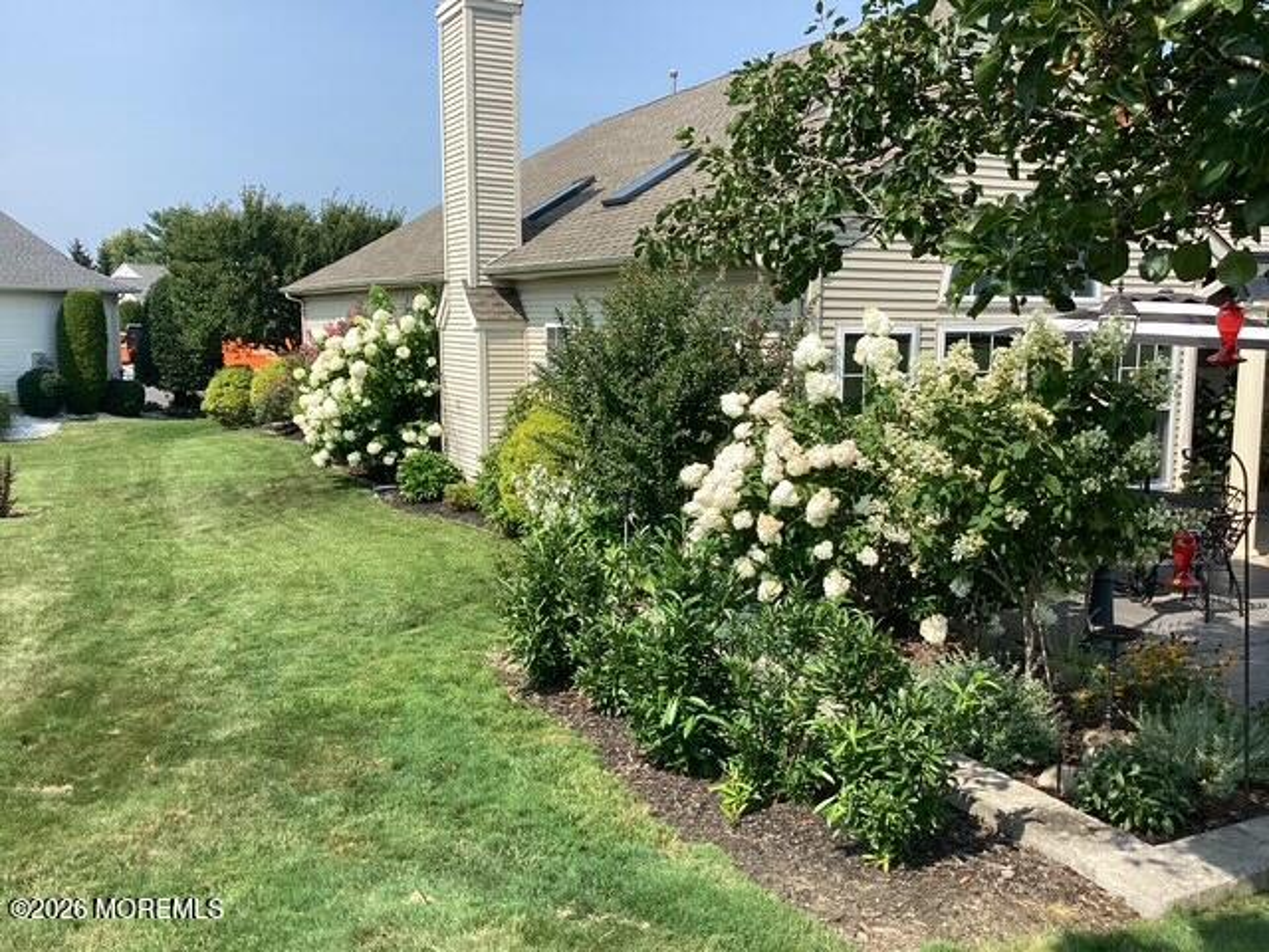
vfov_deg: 45.4
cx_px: 634
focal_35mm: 31
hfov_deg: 58.4
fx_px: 1136
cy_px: 476
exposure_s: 1/959
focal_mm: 3.3
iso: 25
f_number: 2.4
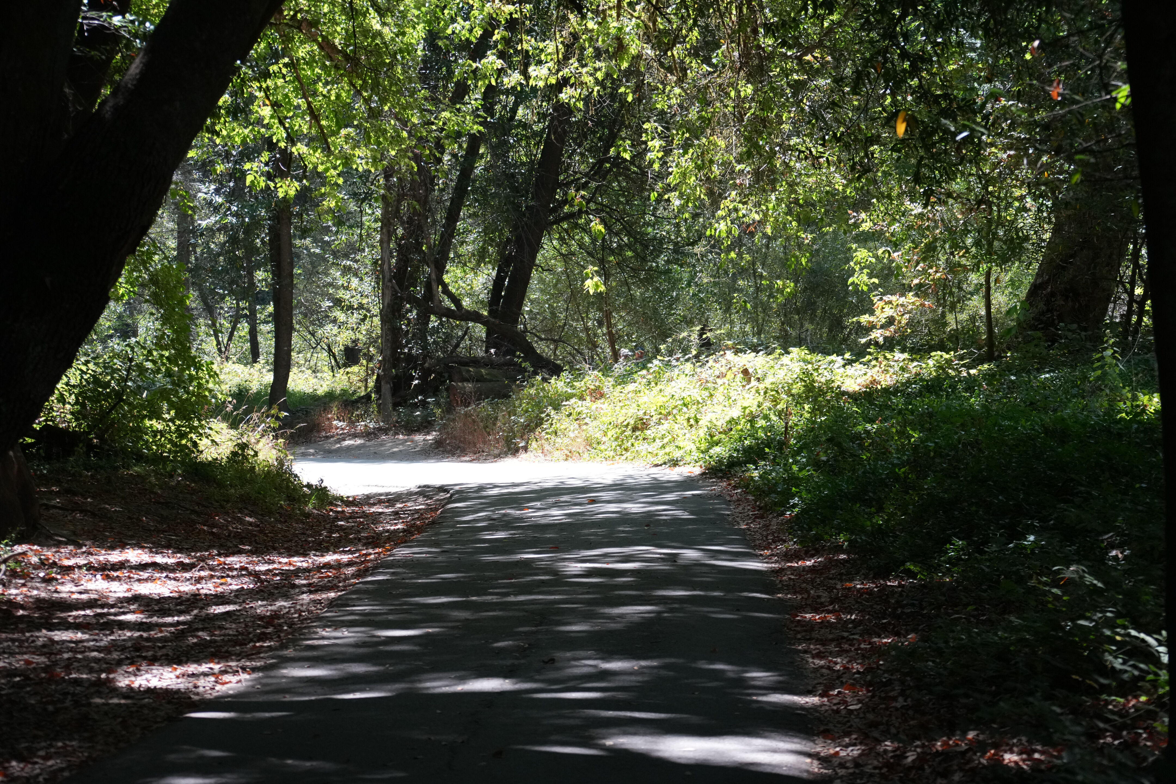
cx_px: 588
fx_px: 3364
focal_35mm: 103
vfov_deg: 13.3
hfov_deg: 19.8
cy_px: 392
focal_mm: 103
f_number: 6.3
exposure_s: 1/1000
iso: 2500
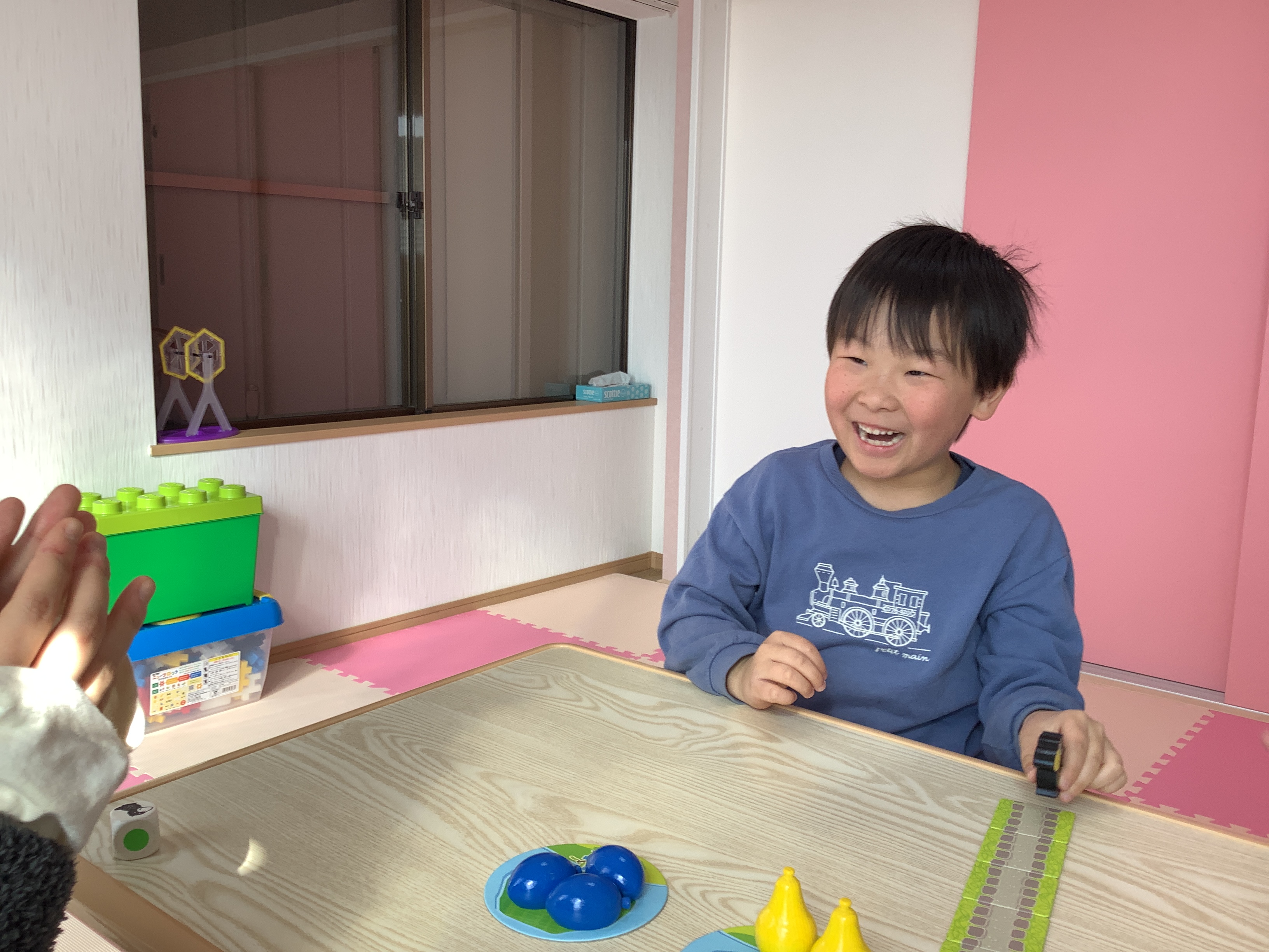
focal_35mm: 31
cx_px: 634
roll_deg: -1.5
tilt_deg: -8.9
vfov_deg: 45.4
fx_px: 1136
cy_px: 476
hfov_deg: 58.4
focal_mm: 3.3
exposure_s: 1/124
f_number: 2.4
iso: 25
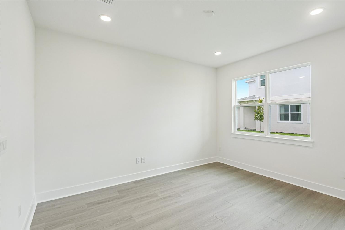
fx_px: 163
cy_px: 121
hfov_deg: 93.2
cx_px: 183
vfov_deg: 70.3
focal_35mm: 17
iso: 400
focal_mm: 16
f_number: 8
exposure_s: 1/125
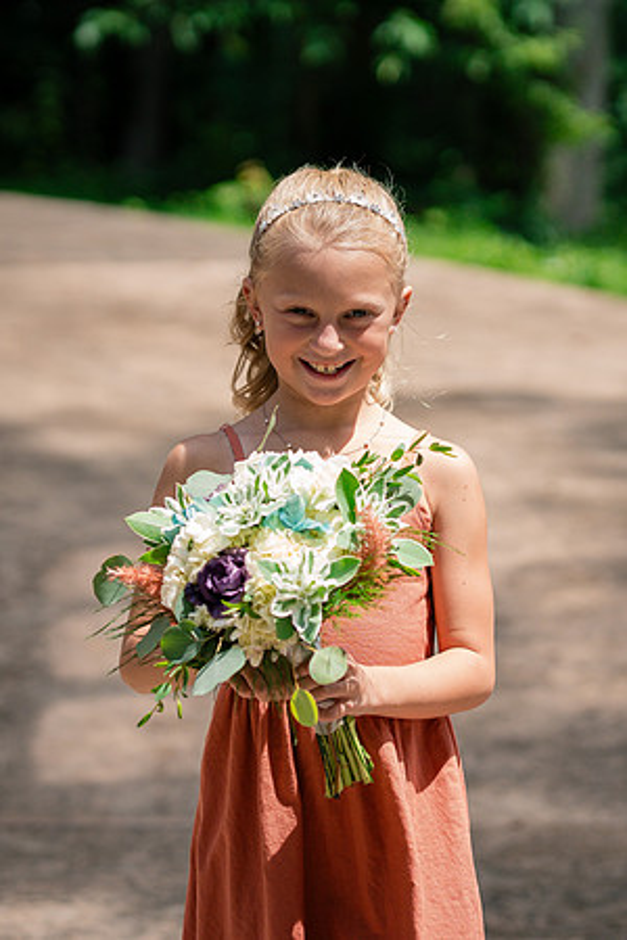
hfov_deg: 10.7
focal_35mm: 128
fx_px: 3331
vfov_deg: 16.1
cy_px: 470
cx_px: 403
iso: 800
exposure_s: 1/3200
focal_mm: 85
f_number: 3.2
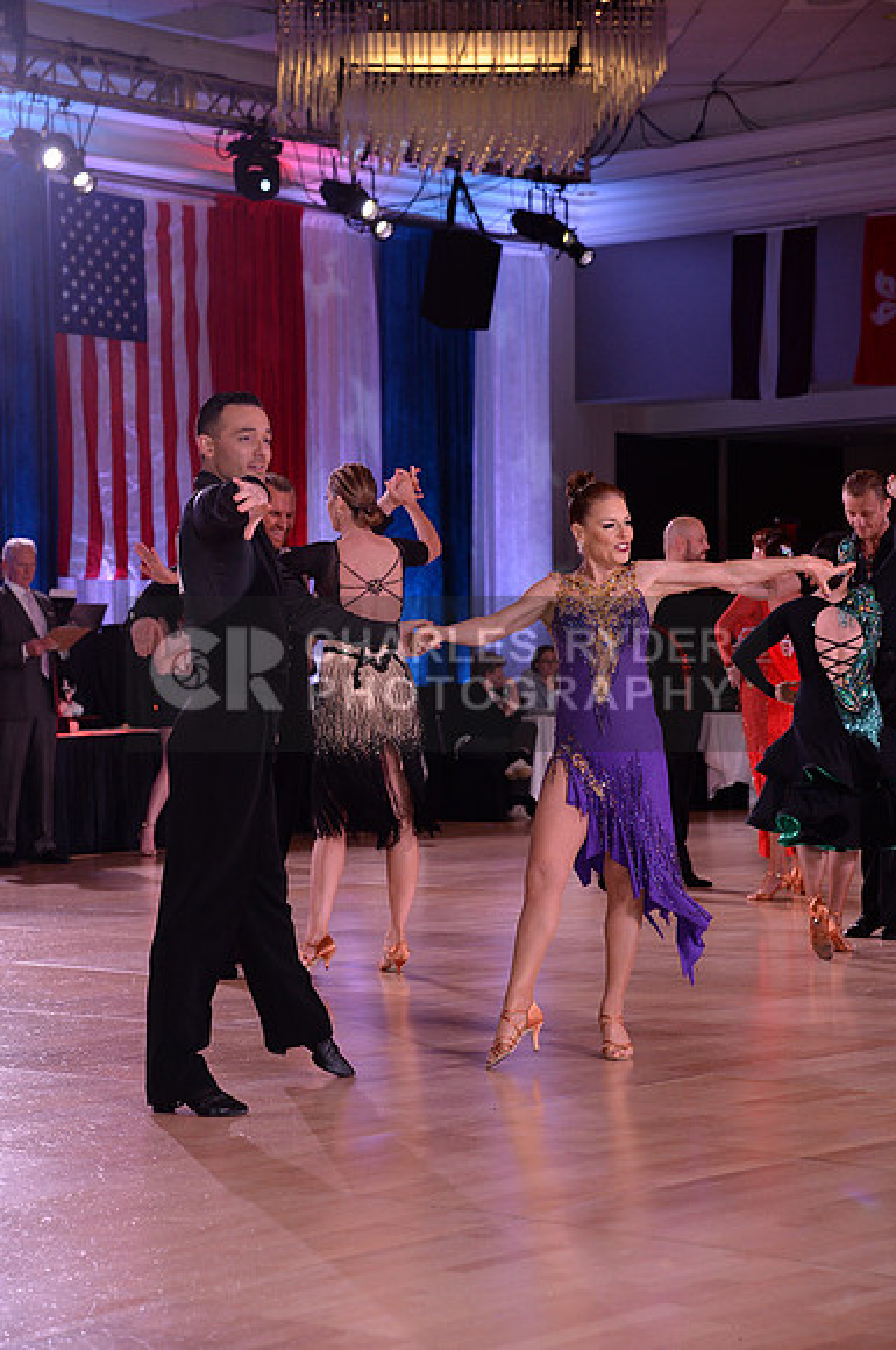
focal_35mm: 86
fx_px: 3220
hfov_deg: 15.8
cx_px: 448
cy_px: 675
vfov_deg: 23.7
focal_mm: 86
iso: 2000
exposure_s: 1/250
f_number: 5.6
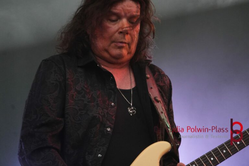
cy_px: 83
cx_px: 124
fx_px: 2594
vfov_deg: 3.7
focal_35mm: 375
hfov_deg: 5.5
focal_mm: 250
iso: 2500
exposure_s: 1/400
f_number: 6.3
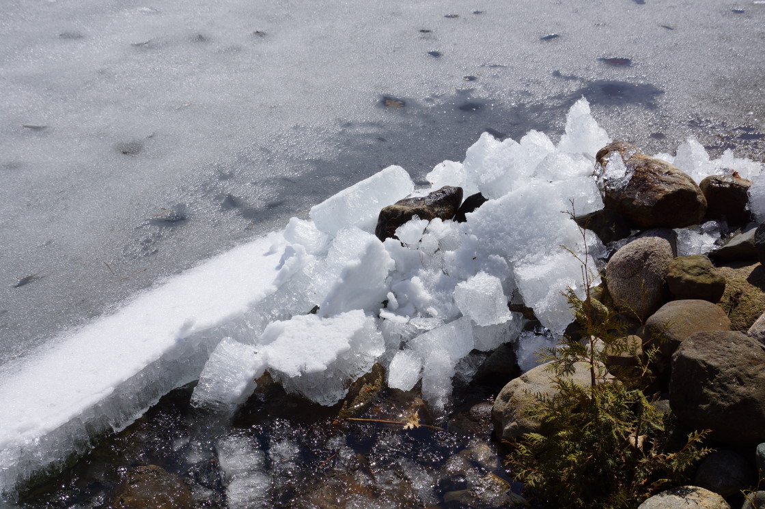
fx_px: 1275
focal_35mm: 60
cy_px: 254
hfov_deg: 33.4
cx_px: 382
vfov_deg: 22.6
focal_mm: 40
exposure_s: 1/250
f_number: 13
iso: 100
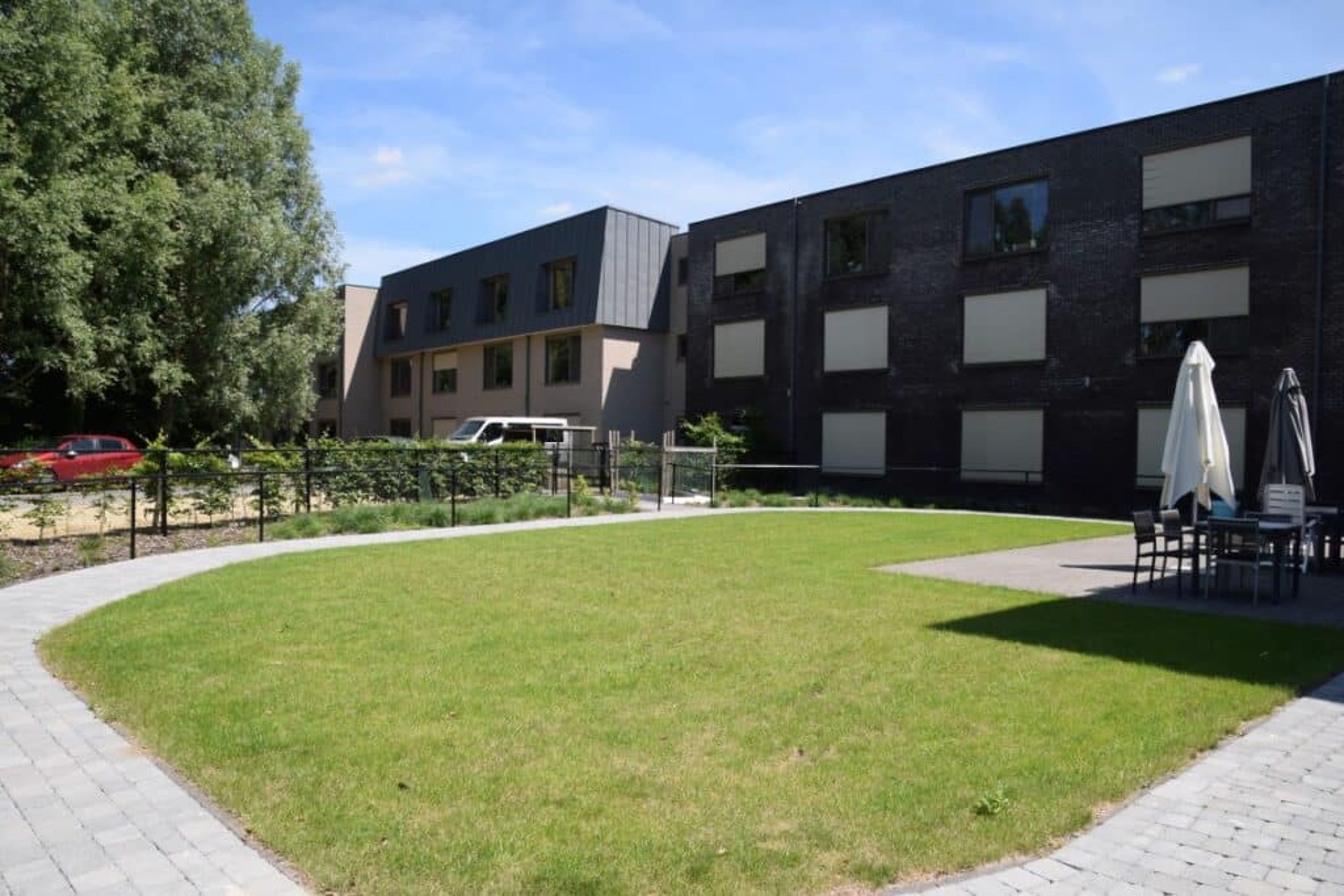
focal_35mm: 24
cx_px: 672
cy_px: 448
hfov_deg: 73.7
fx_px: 896
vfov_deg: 53.1
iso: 100
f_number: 9
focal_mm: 16
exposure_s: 1/200
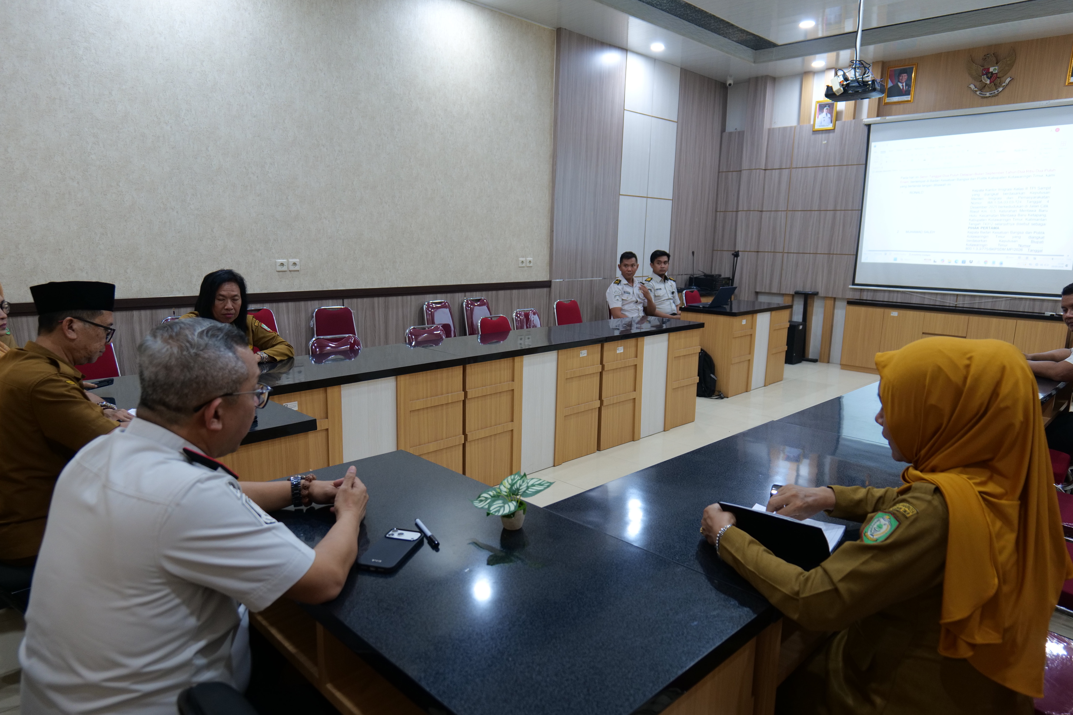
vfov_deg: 57.2
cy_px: 358
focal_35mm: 22
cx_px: 536
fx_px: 656
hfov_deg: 78.6
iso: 1000
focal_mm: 22
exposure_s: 1/60
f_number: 3.6
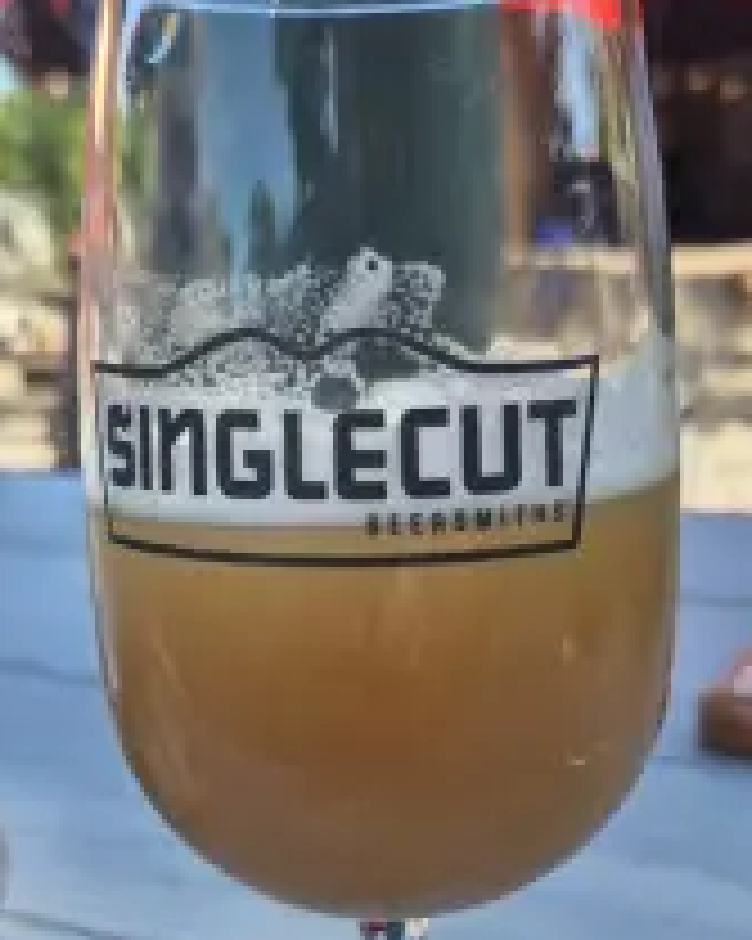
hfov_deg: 34.9
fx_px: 1197
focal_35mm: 43
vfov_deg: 41.3
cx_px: 347
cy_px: 738
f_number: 1.8
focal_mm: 5.4
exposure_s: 1/341
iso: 25
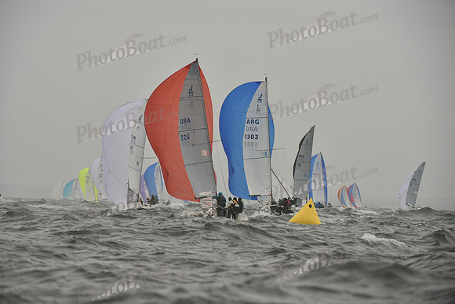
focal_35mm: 210
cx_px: 228
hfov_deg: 9.8
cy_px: 152
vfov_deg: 6.5
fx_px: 2655
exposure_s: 1/1000
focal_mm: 210
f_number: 6.3
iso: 400
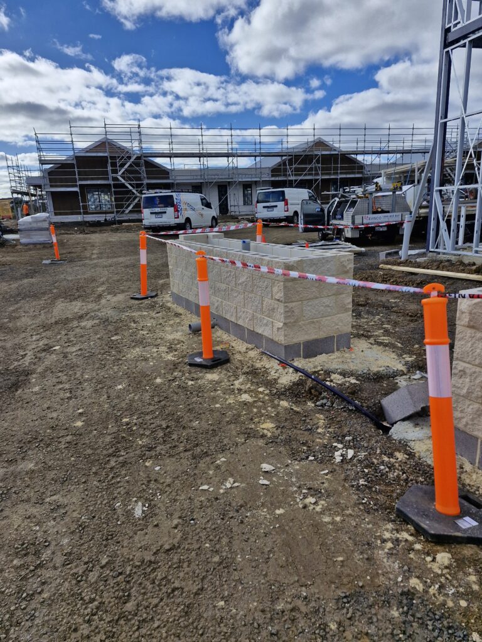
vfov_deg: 73.9
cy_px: 321
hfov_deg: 58.9
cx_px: 241
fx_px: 427
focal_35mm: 23
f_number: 1.8
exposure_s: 1/1796
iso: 50
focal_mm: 5.54
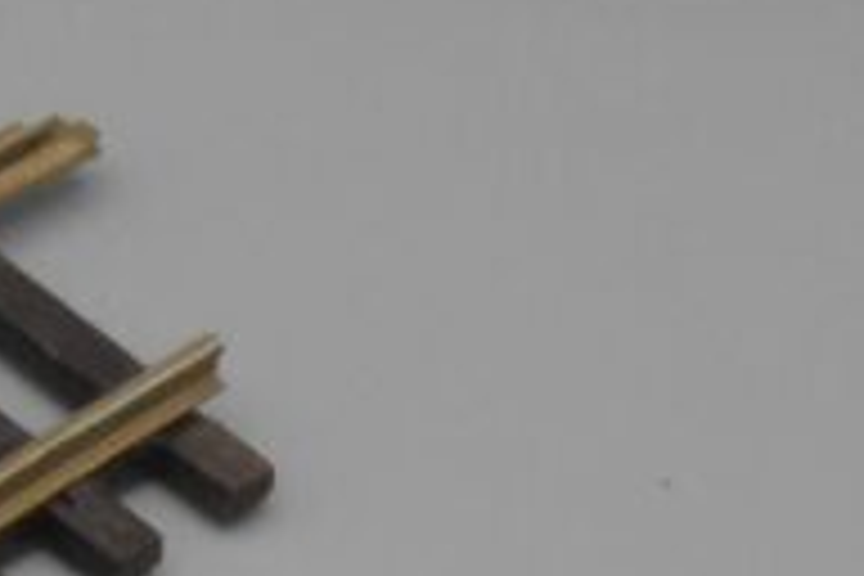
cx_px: -1274
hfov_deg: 5.1
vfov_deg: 3.5
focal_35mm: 388
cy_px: 1480
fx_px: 9311
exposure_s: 1/250
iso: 200
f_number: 4.5
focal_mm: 12.5
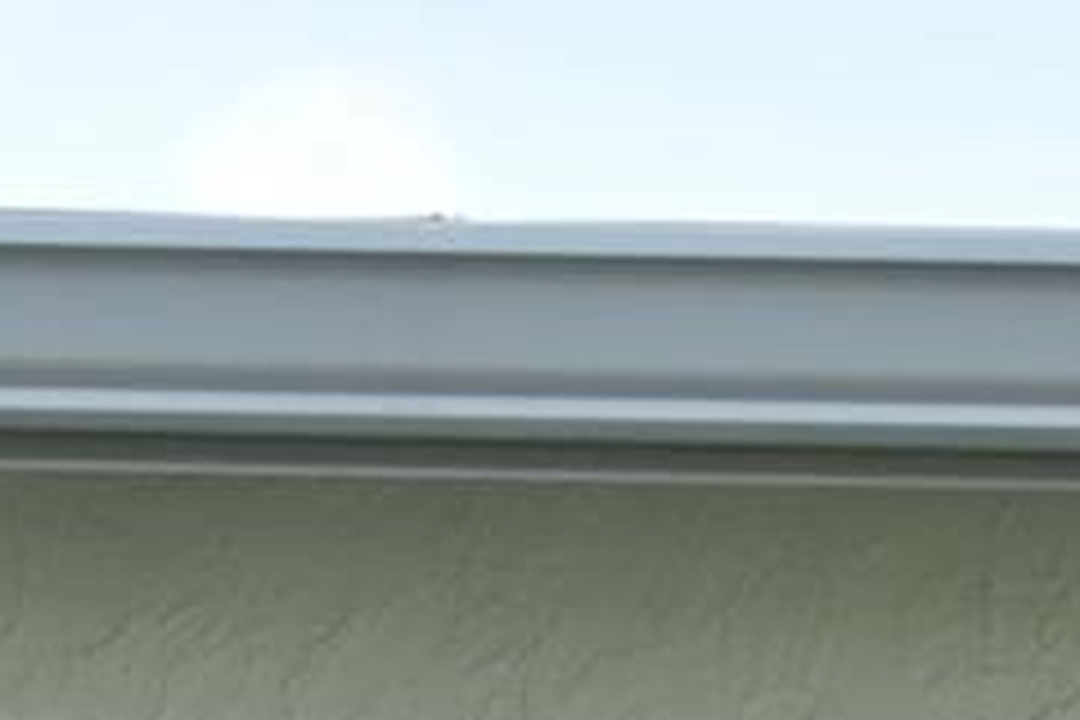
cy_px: 2070
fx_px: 3000
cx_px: -194
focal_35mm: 100
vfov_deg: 10.4
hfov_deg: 19.3
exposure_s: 1/1500
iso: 800
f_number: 3.5
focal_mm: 10
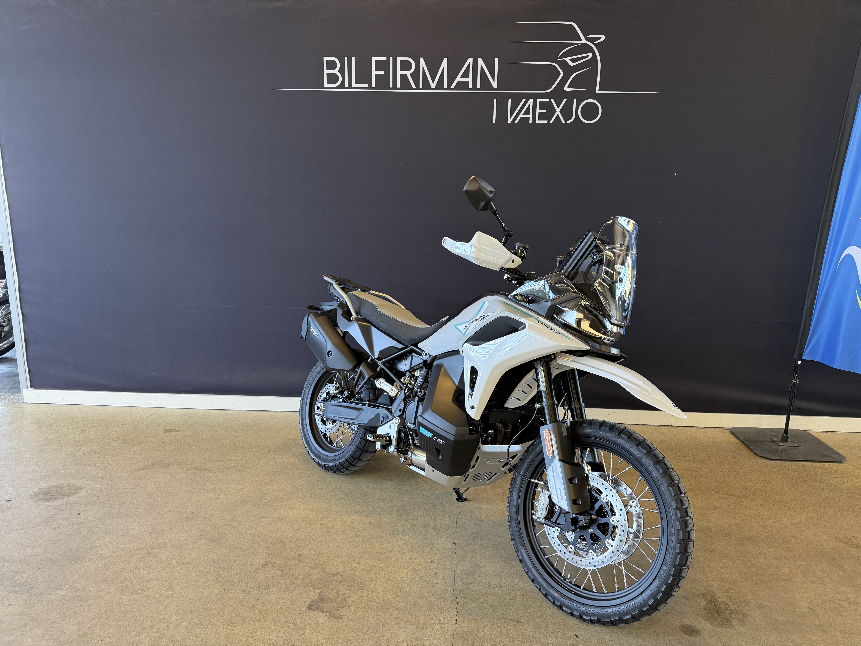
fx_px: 597
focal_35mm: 24
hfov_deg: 71.6
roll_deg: -0.8
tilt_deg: -11.8
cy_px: 323
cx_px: 430
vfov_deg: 56.8
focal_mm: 6.76
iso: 250
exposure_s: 1/100
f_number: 1.78
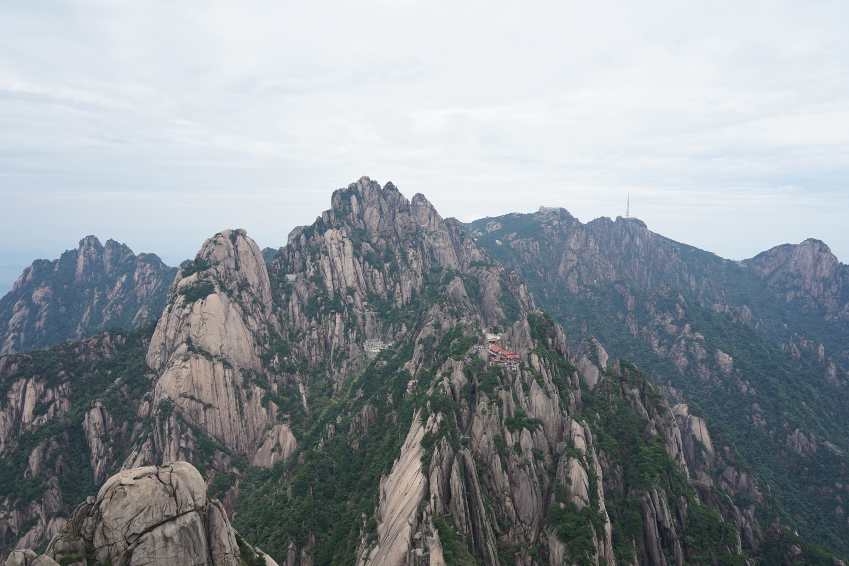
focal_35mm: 24
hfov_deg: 73.7
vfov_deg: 53.1
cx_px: 424
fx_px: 566
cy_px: 283
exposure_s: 1/160
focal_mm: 24
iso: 100
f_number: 9
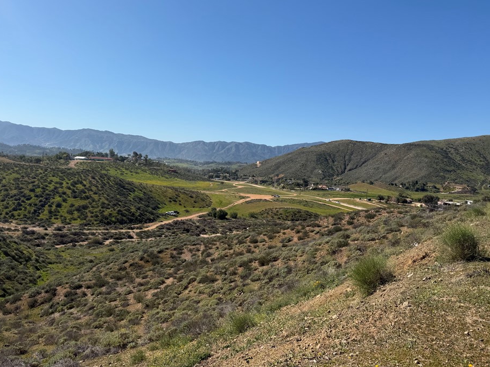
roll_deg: -4.9
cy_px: 196
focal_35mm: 27
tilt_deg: -5.2
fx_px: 382
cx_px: 236
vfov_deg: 51.3
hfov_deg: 65.3
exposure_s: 1/5714
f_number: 1.78
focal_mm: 6.76
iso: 80
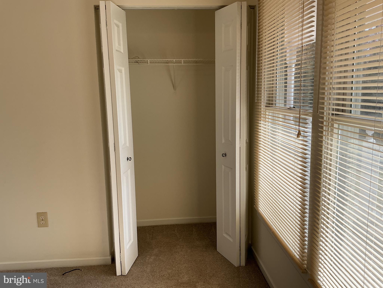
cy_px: 144
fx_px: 321
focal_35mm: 29
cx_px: 192
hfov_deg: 61.7
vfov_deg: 48.2
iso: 25
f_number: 1.8
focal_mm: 3
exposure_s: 1/203
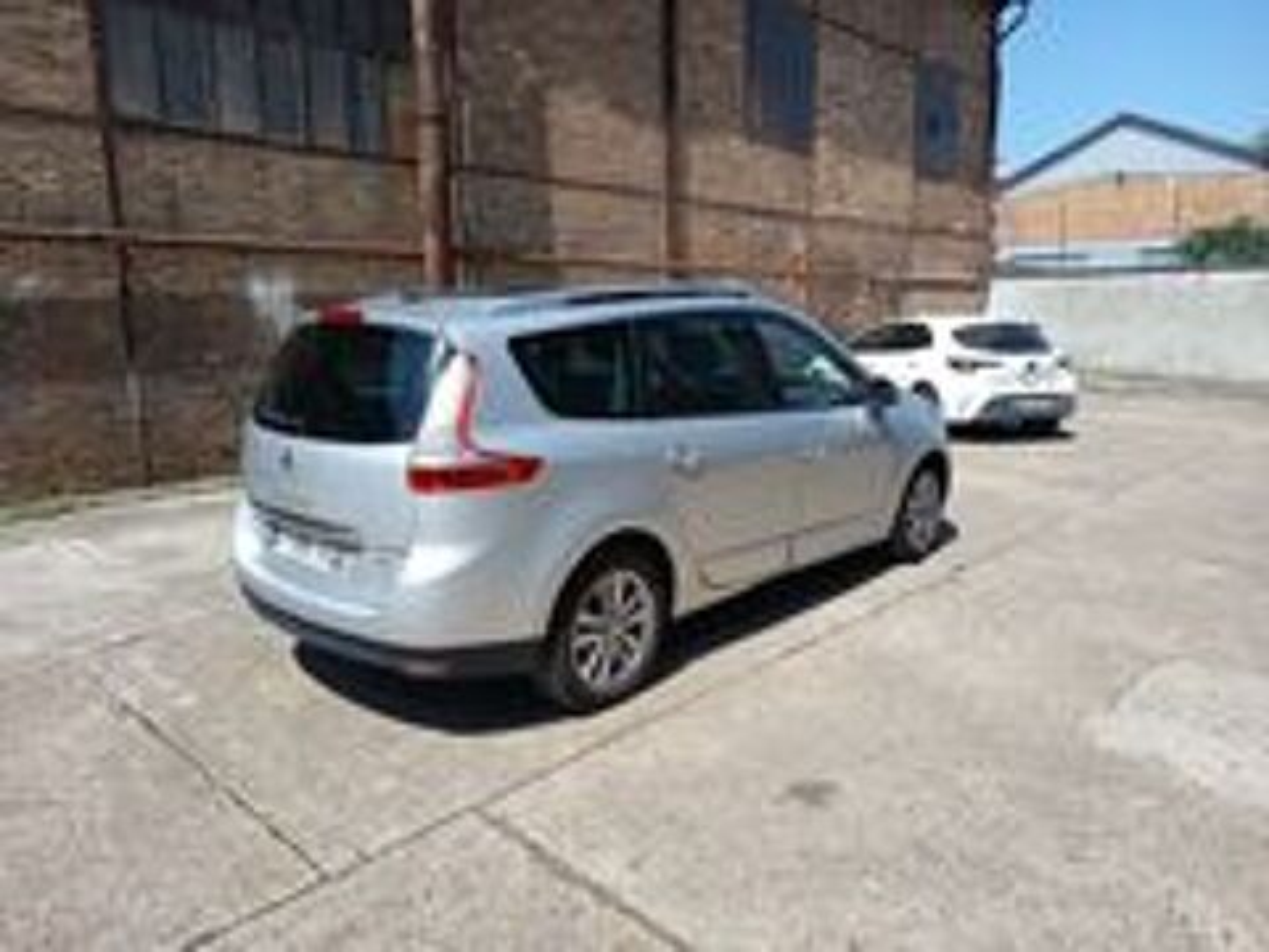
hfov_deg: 71.6
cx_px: 634
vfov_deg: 56.8
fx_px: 880
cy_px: 476
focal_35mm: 24
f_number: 1.7
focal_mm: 5.24
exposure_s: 1/342
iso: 50
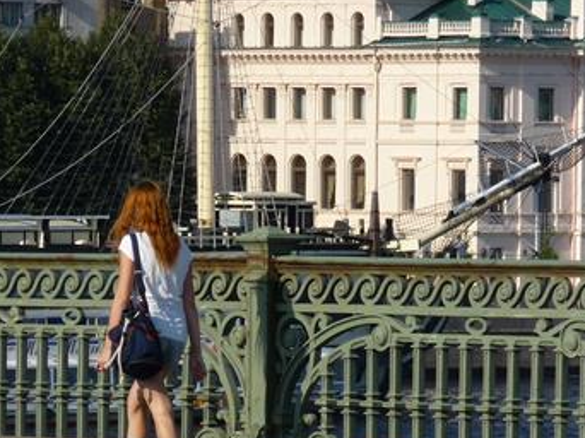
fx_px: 6704
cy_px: 346
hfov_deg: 5.0
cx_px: 296
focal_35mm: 397
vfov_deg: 3.7
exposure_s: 1/800
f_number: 4.8
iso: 100
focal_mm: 36.4
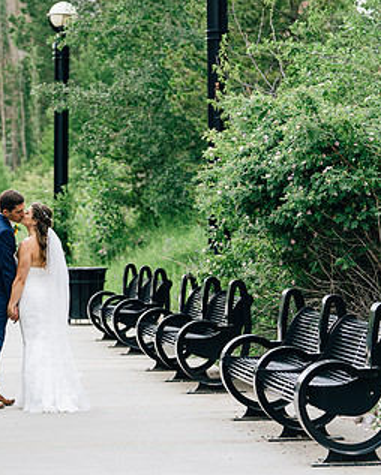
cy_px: 217
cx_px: 21
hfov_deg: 9.4
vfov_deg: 11.8
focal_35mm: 163
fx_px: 2295
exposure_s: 1/400
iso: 80
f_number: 2.8
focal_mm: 95
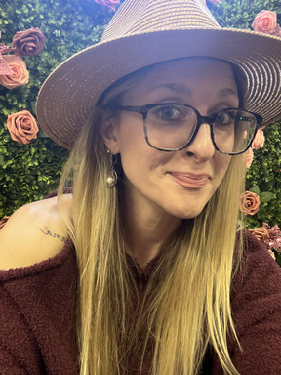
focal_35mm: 30
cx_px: 140
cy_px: 188
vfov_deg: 60.0
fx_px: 325
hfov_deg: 46.8
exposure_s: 1/30
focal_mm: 2.71
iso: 400
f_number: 2.2
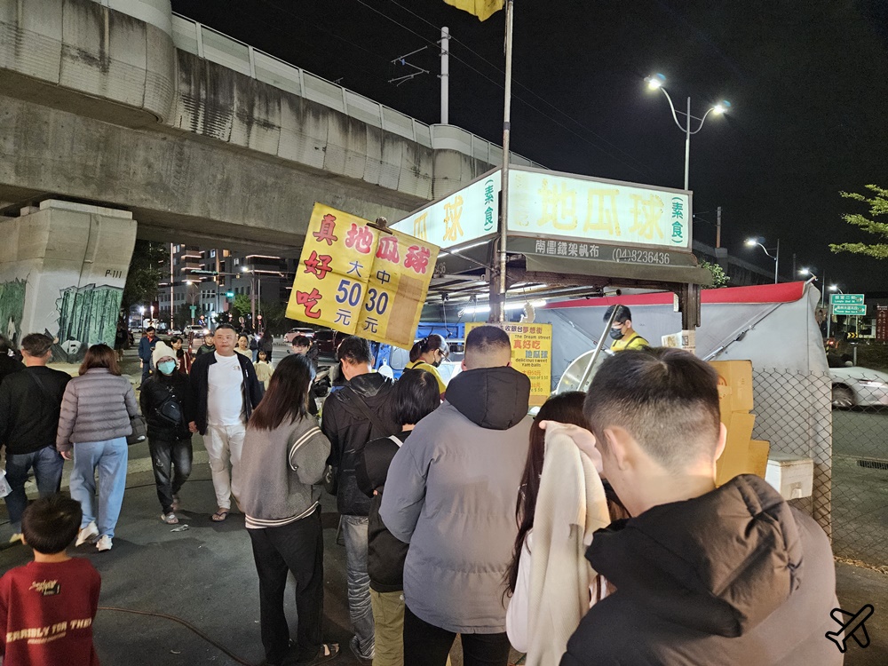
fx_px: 590
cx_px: 444
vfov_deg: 58.9
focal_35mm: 23
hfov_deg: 73.9
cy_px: 333
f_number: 1.8
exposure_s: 1/40
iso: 640
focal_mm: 5.4
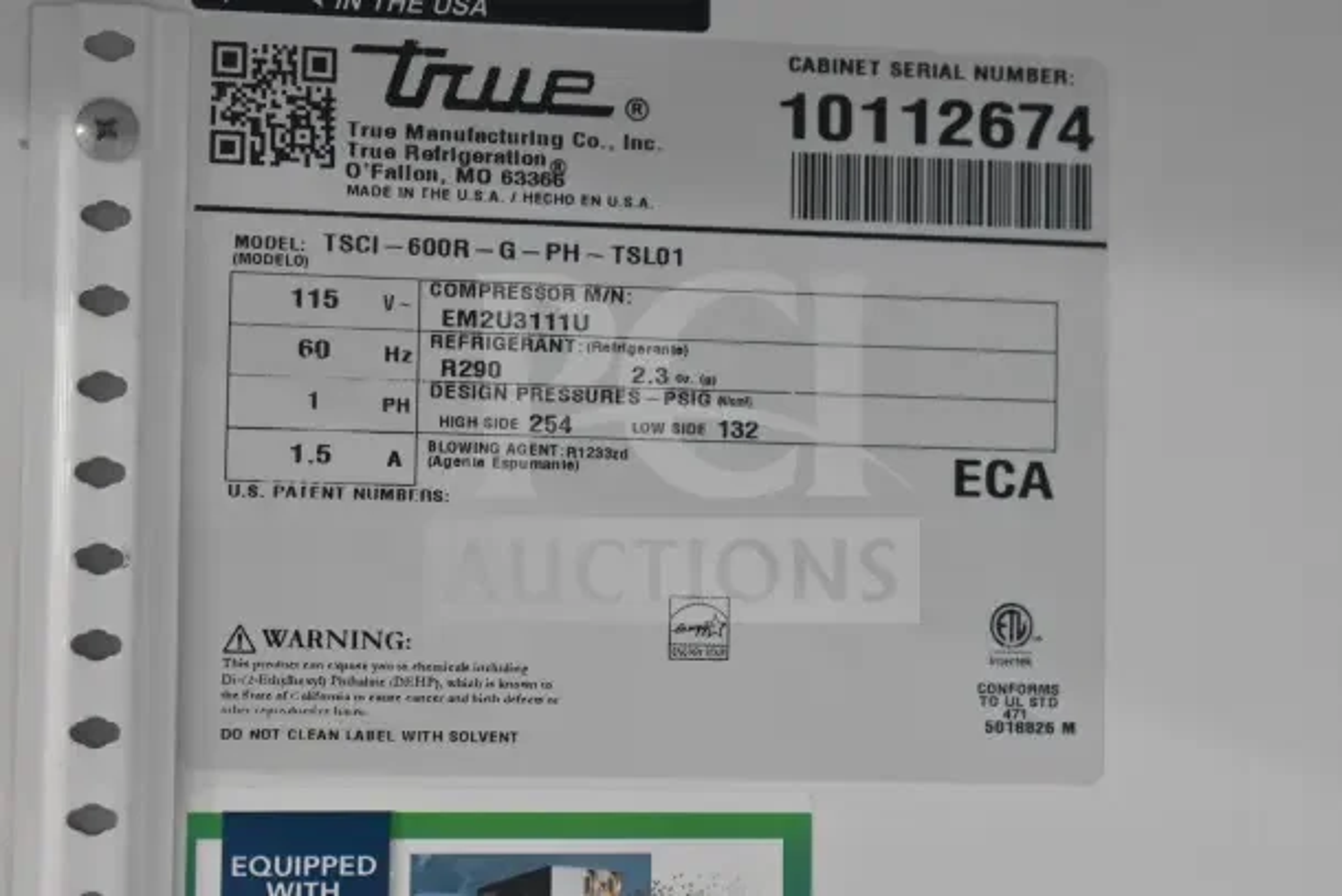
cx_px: 671
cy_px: 448
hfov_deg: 24.6
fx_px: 3076
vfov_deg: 16.6
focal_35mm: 82
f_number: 5.6
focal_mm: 55
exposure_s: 1/200
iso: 6400
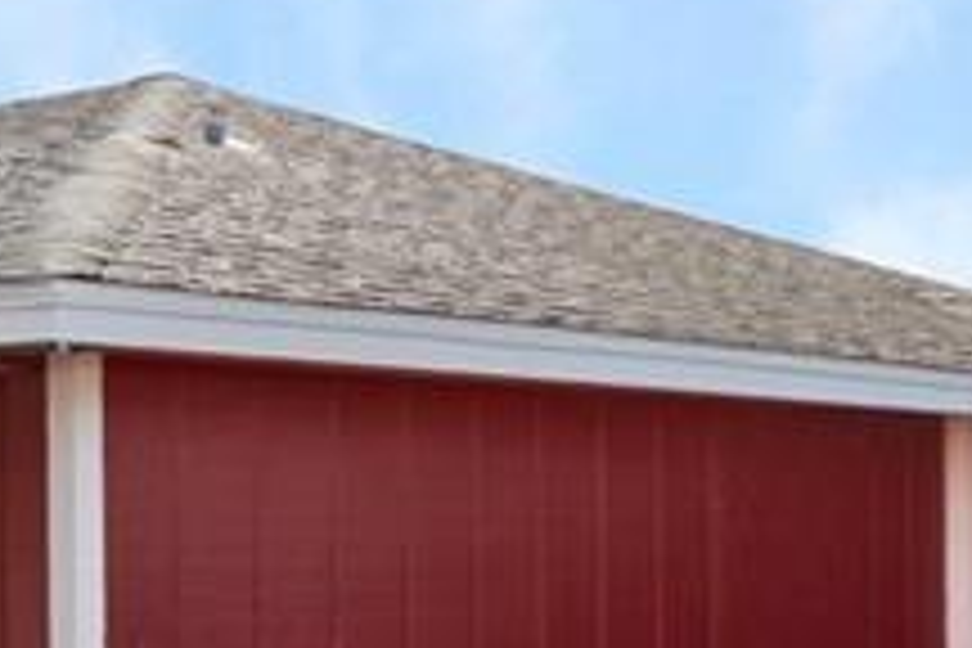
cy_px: 675
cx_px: 1368
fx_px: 2997
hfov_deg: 17.0
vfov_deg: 12.2
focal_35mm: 111
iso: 100
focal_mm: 10
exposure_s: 1/30
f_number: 8
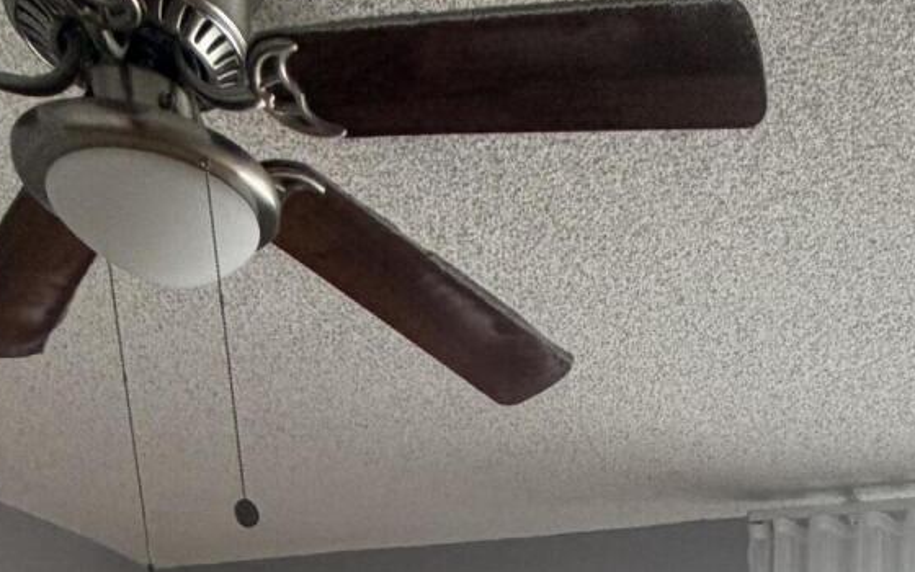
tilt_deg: -18.4
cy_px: 1466
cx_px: 809
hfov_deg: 36.1
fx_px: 1322
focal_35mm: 53
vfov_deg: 13.9
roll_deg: -0.3
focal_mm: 2.22
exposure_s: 1/121
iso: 125
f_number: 2.2
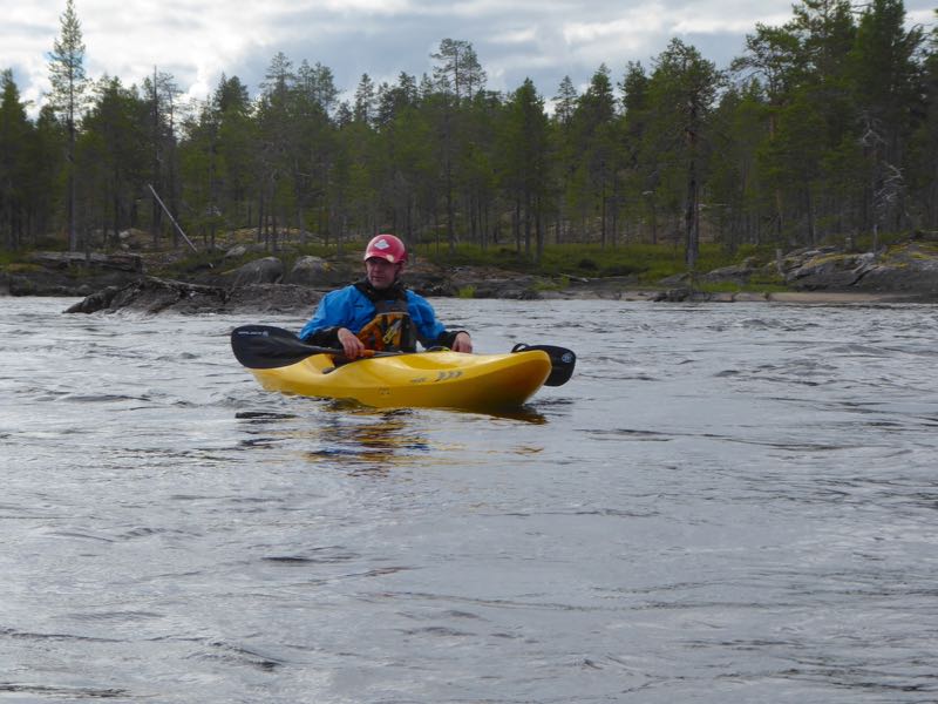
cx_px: 469
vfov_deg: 14.0
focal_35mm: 106
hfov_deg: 18.5
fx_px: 2872
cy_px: 352
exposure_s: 1/500
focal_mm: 19
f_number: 5.1
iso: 80
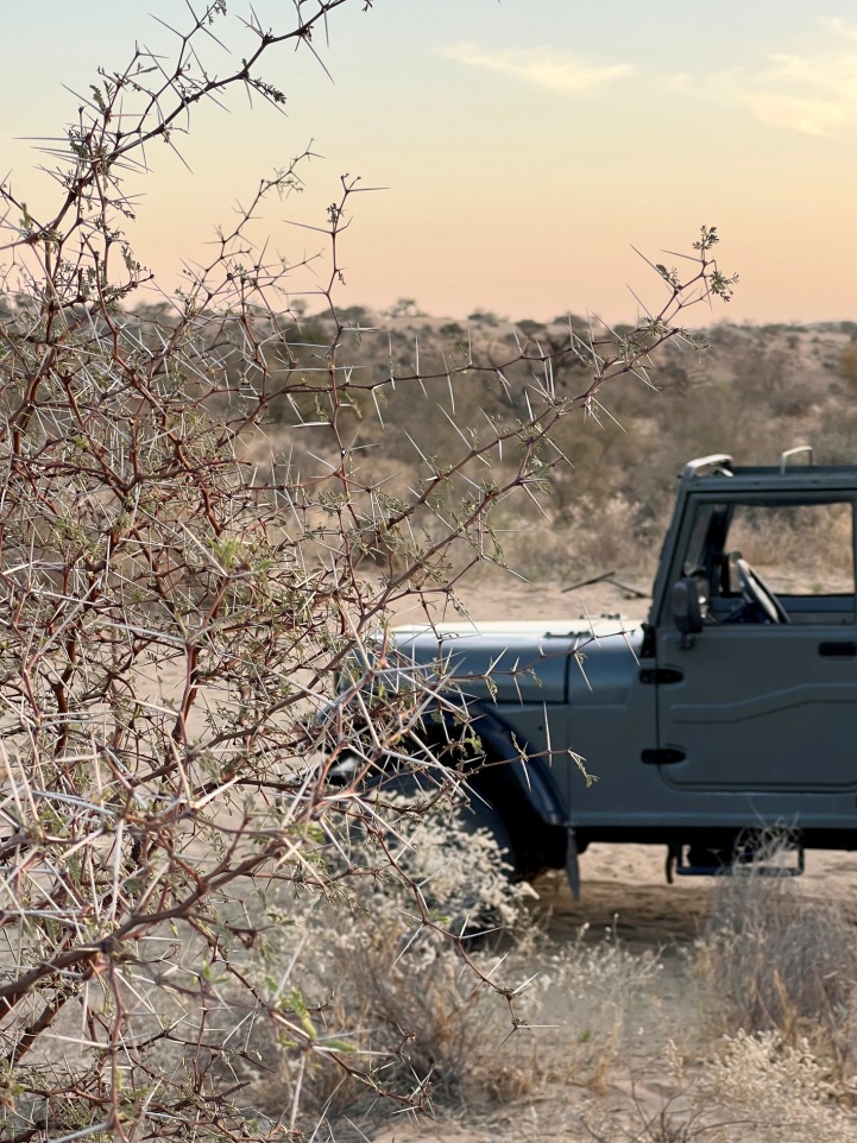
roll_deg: +0.7
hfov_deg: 18.0
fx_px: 2708
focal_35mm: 82
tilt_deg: -3.7
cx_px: 415
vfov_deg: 23.8
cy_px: 541
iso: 32
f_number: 2.8
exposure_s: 1/120
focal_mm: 9
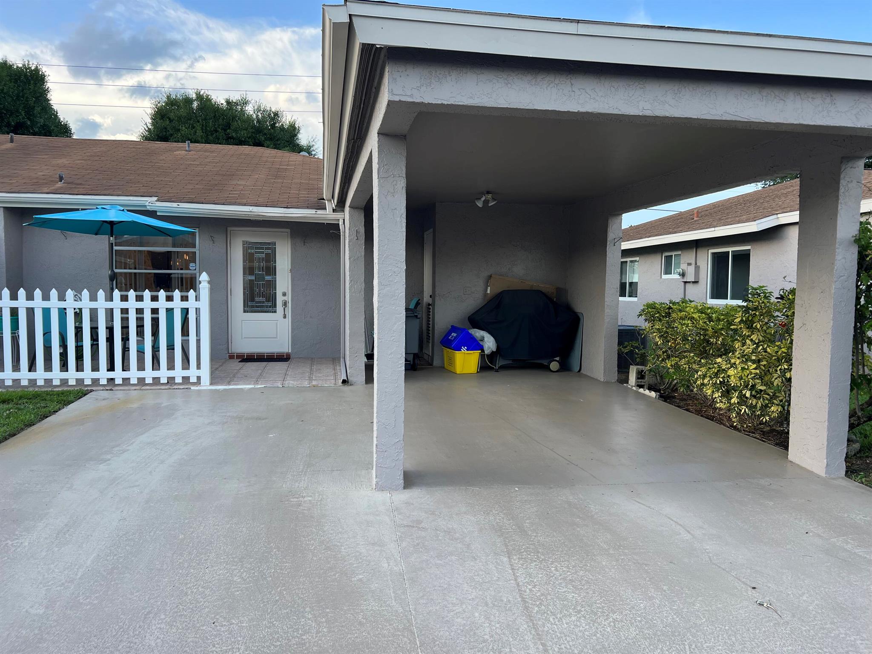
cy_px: 327
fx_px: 655
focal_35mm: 26
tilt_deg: -4.4
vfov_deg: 53.1
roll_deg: -1.0
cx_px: 436
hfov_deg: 67.3
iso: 50
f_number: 1.5
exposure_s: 1/523
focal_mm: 5.7
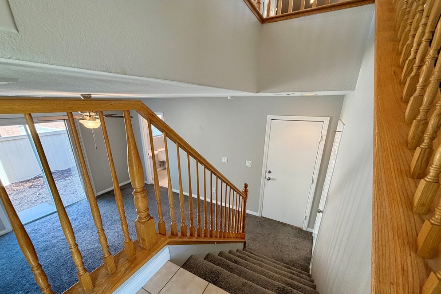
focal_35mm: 15
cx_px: 216
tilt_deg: -20.1
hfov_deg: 100.4
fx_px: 184
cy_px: 169
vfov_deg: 76.9
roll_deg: +0.4
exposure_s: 1/120
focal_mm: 2.22
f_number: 2.2
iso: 200
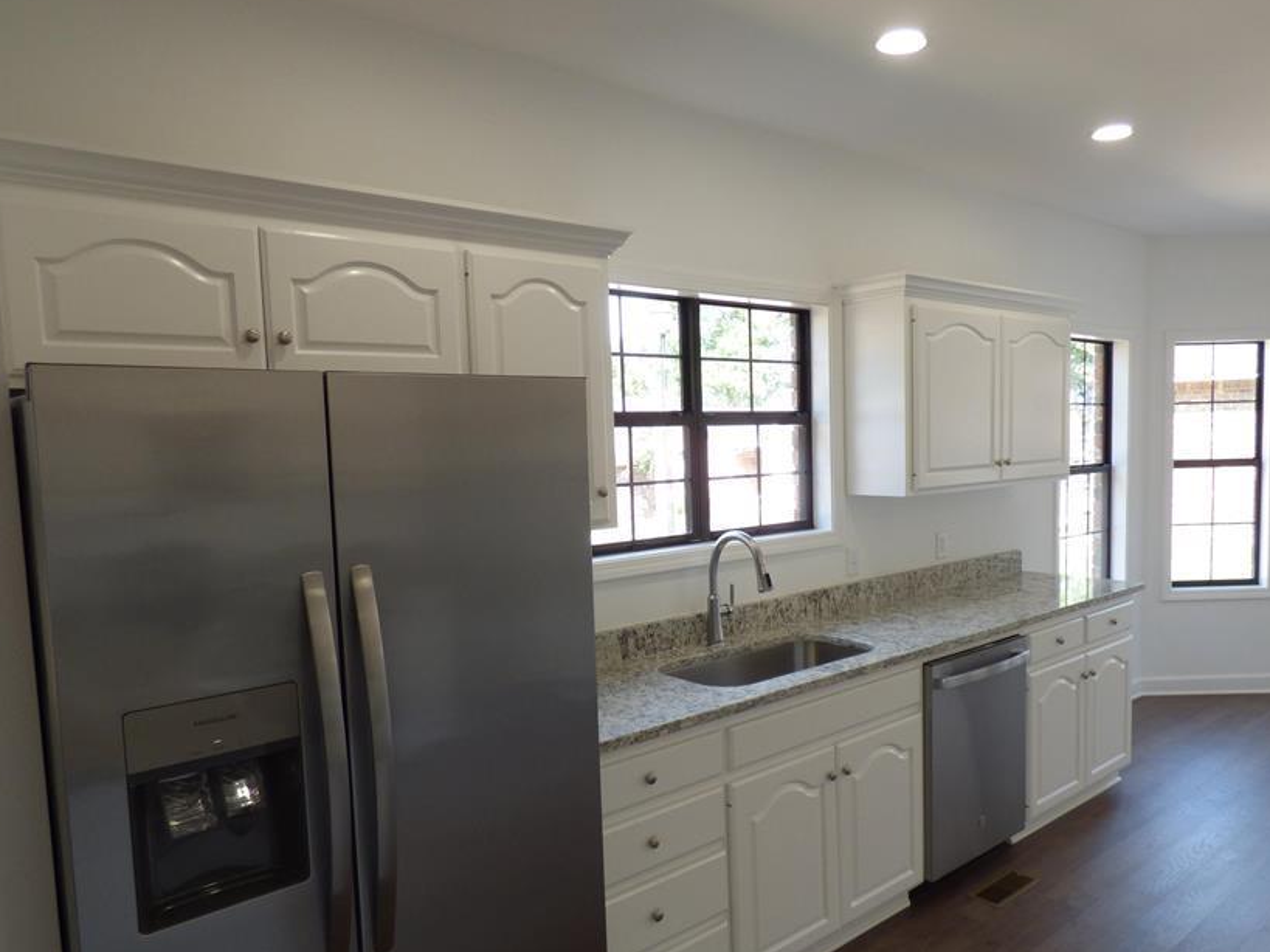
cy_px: 523
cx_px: 744
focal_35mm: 25
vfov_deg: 54.8
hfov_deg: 68.9
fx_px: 917
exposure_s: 1/60
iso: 100
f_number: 2.8
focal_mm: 3.58
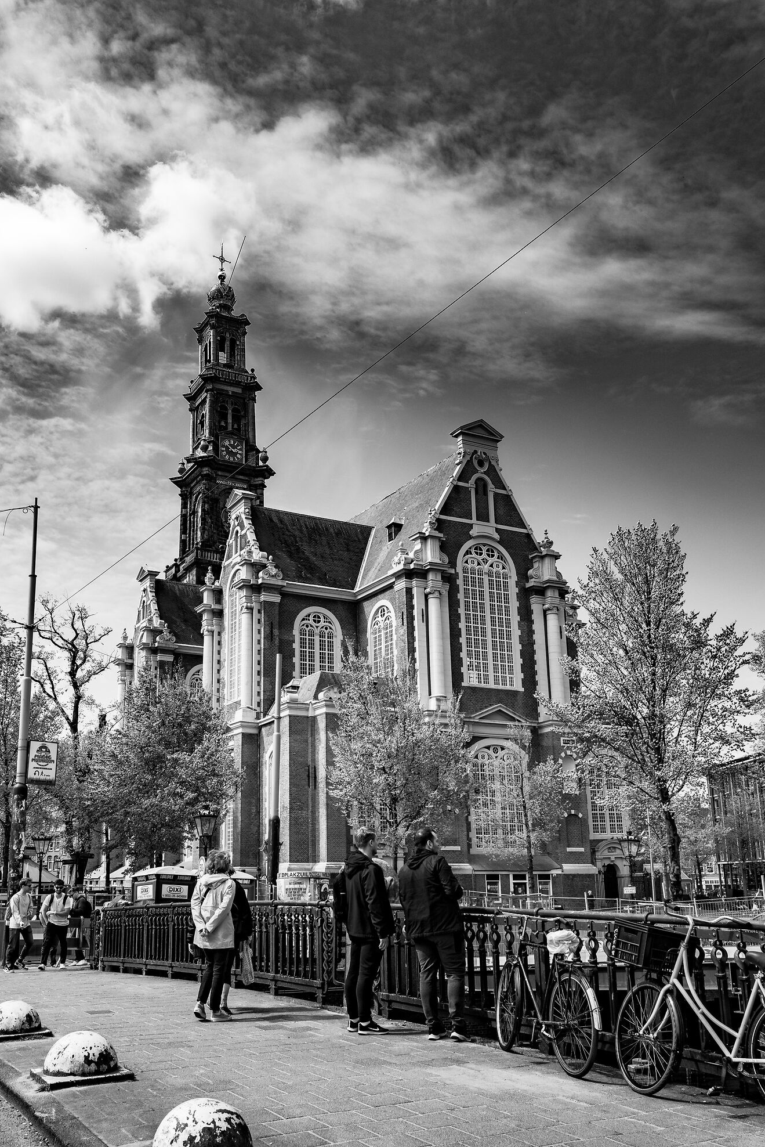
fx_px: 1083
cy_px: 600
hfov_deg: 38.8
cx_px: 306
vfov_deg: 55.8
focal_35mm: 34
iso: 400
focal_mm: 28
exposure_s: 1/1000
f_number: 5.6
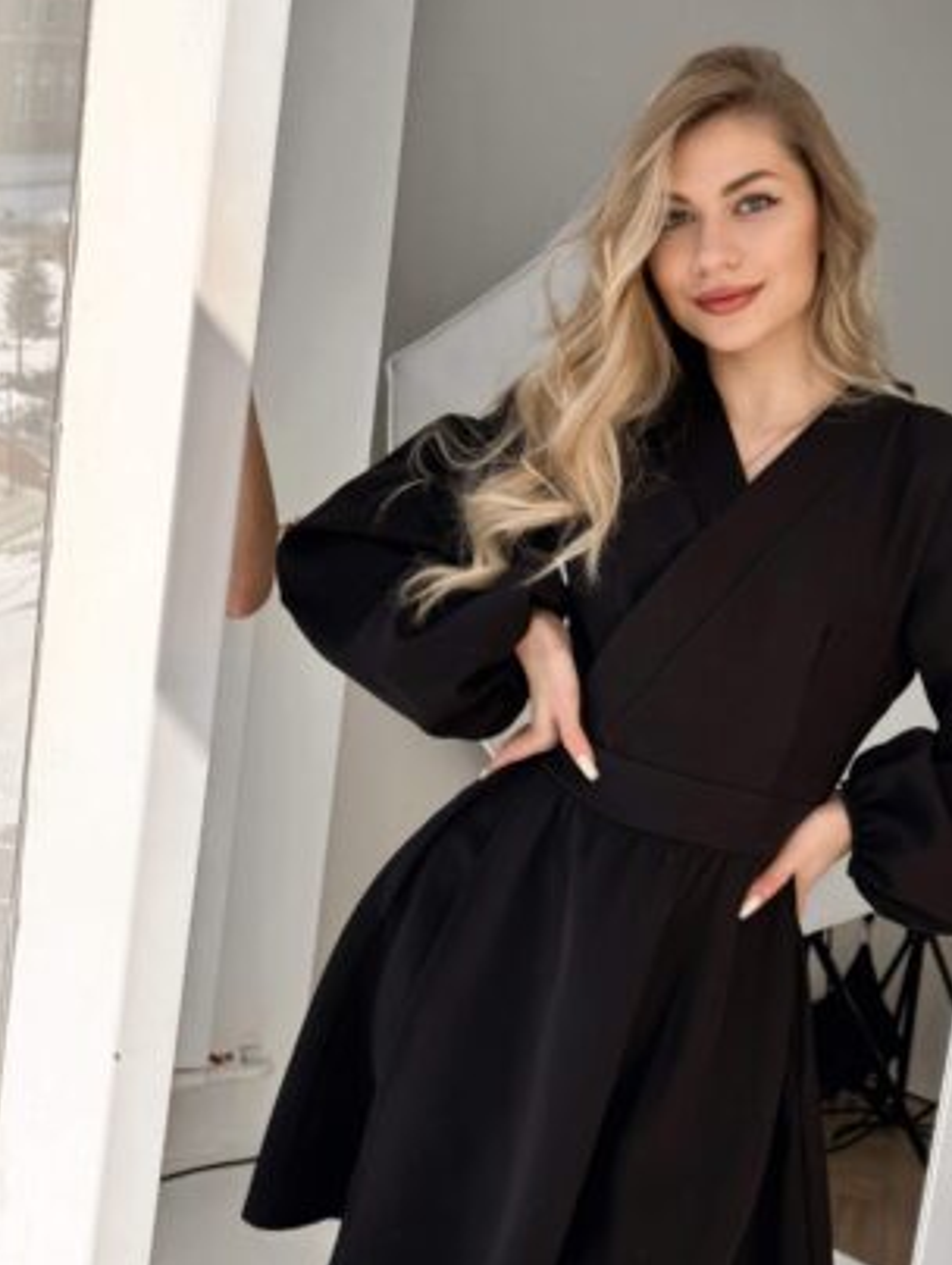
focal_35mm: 68
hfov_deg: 21.6
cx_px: 648
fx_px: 2488
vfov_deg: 28.5
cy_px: 719
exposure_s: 1/325
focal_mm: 6.86
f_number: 1.78
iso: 64
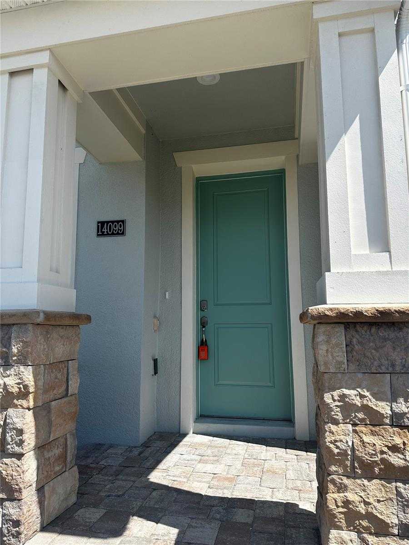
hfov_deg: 56.8
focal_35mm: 24
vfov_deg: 71.6
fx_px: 378
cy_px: 272
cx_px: 204
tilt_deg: +8.6
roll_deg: -0.4
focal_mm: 6.86
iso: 80
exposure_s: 1/3717
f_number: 1.78
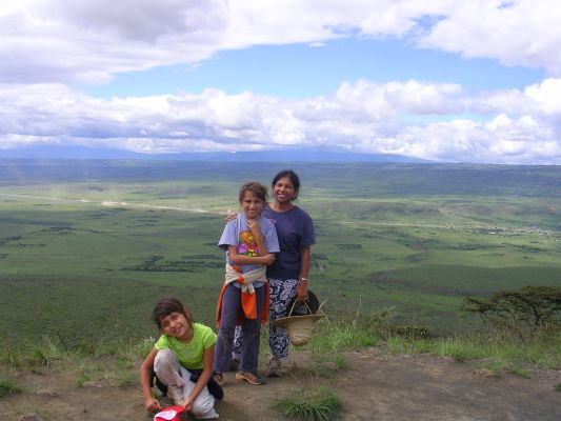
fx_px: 616
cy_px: 210
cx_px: 280
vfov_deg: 37.7
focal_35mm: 38
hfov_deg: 49.0
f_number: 5.6
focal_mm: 5.8
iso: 50
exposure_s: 1/314
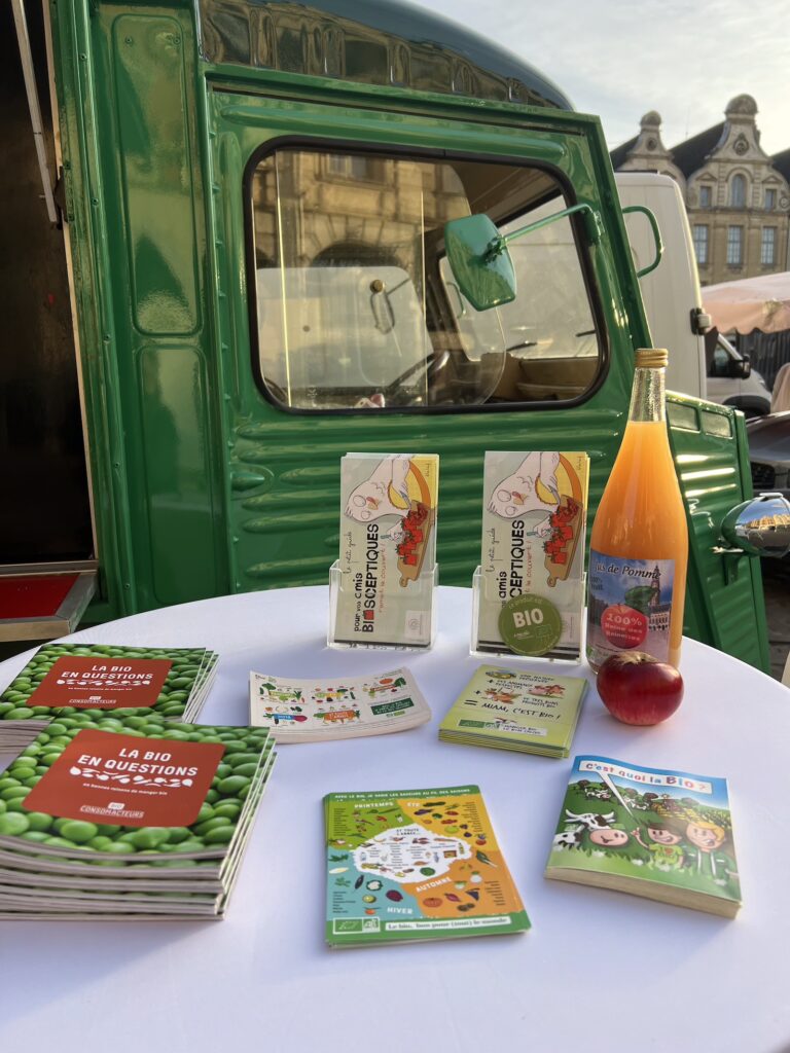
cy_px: 526
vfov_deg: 67.3
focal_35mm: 26
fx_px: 791
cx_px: 395
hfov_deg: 53.1
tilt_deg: -8.7
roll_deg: +1.7
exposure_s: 1/581
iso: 50
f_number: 1.5
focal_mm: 5.7
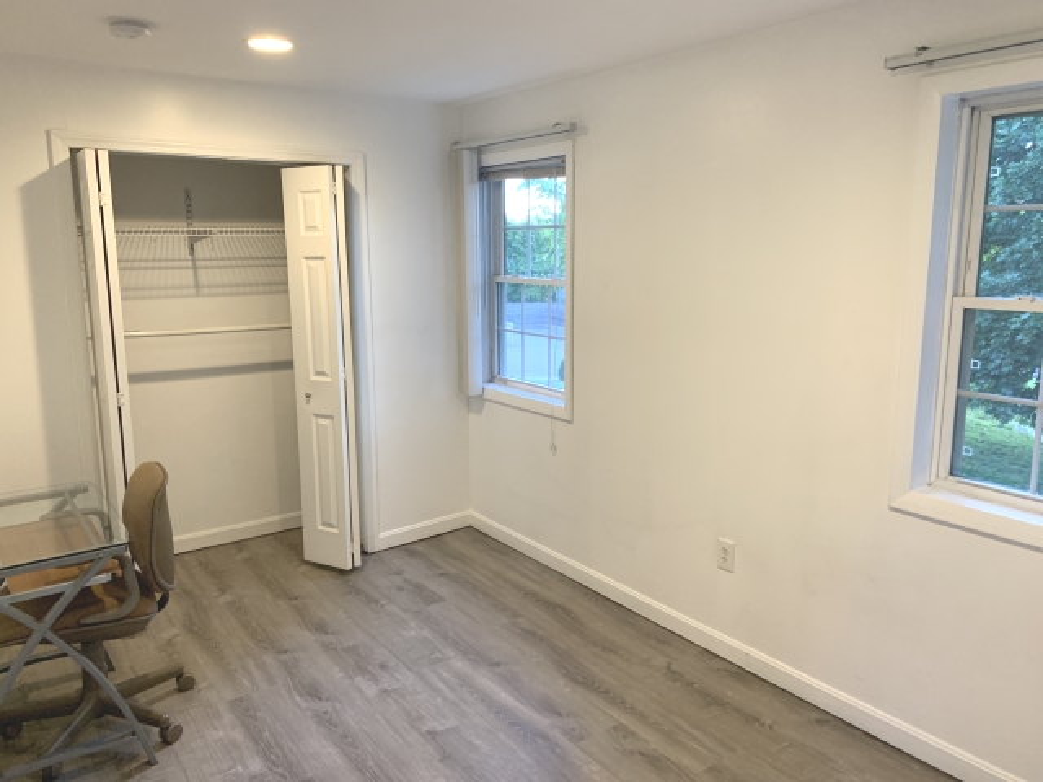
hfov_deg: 73.9
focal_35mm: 23
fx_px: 693
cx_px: 522
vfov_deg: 58.9
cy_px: 391
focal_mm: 4
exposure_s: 1/30
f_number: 3
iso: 160
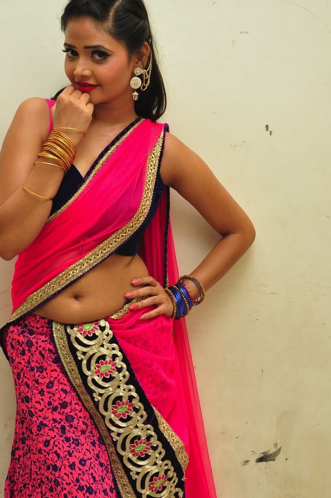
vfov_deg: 28.5
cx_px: 144
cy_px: 256
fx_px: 982
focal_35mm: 71
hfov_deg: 19.1
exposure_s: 1/125
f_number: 7.1
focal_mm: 40
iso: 1600
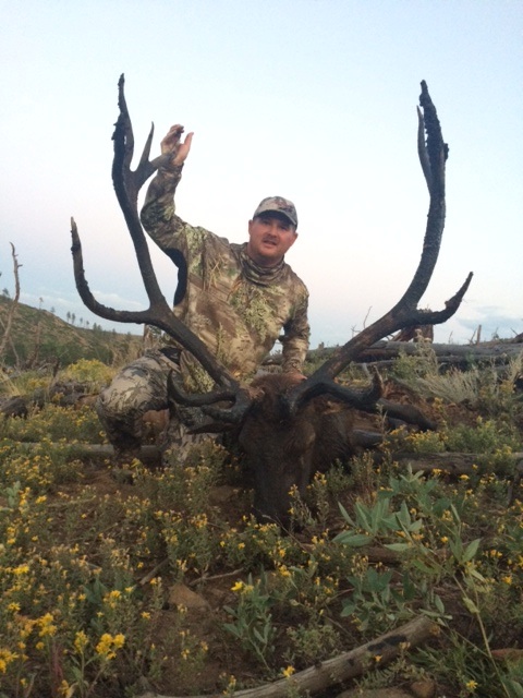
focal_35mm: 30
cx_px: 262
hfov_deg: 46.8
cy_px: 349
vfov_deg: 60.0
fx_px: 604
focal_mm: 4.12
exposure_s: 1/24
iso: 320
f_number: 2.2
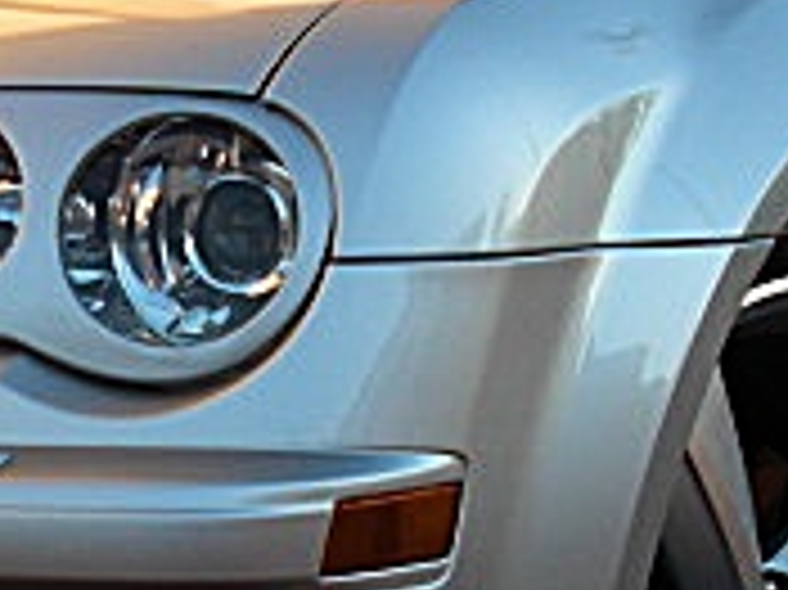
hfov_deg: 14.8
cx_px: 126
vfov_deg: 11.2
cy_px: 482
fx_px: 3003
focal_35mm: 132
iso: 50
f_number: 2.8
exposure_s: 1/125
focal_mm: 6.3
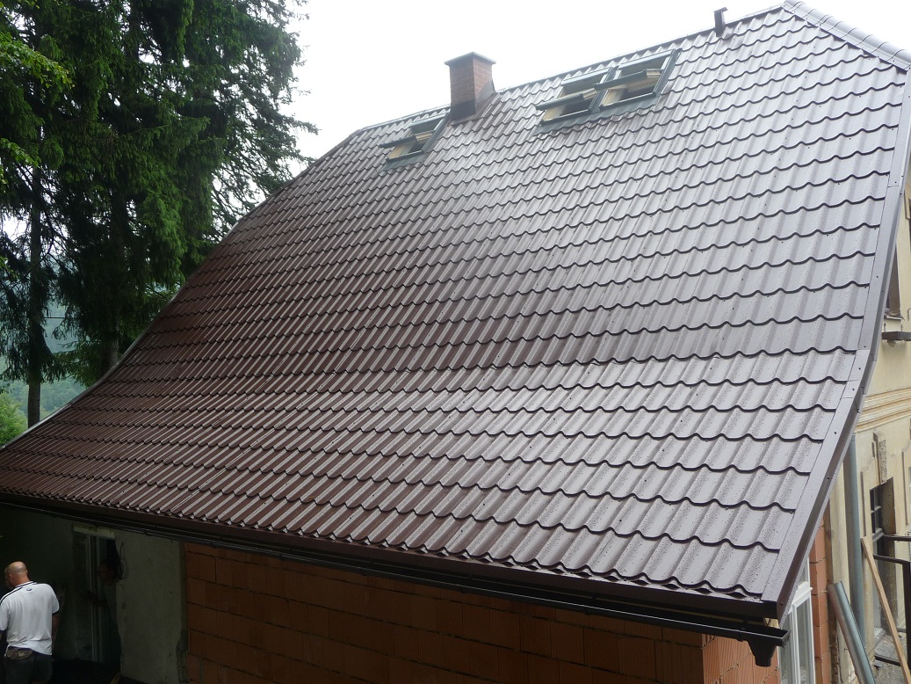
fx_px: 842
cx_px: 456
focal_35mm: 32
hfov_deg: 56.8
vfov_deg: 44.2
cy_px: 342
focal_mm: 5.3
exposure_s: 1/200
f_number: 3.5
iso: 100
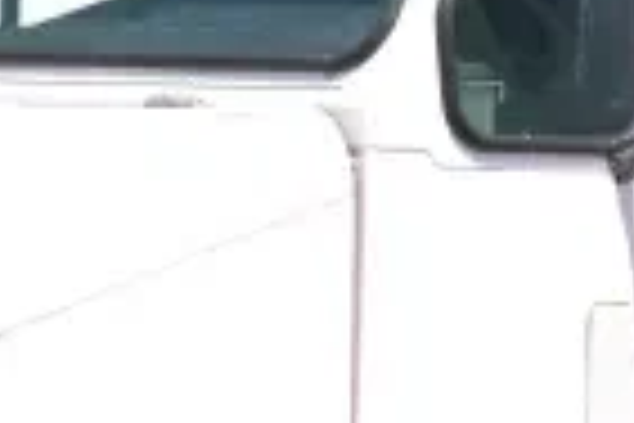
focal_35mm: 208
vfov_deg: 6.6
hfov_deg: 9.3
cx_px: 1228
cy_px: 160
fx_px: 3663
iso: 200
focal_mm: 32
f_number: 9
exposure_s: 1/320
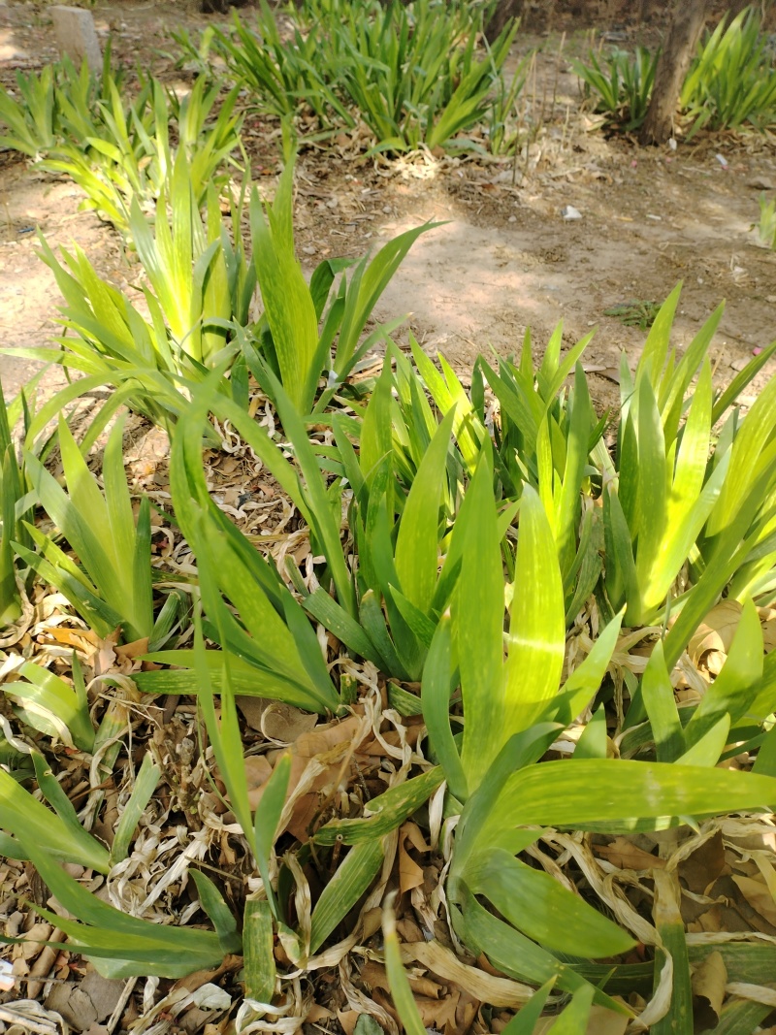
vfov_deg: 67.3
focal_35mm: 26
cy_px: 518
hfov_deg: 53.1
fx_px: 777
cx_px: 388
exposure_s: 1/100
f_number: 1.8
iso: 117
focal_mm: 4.26
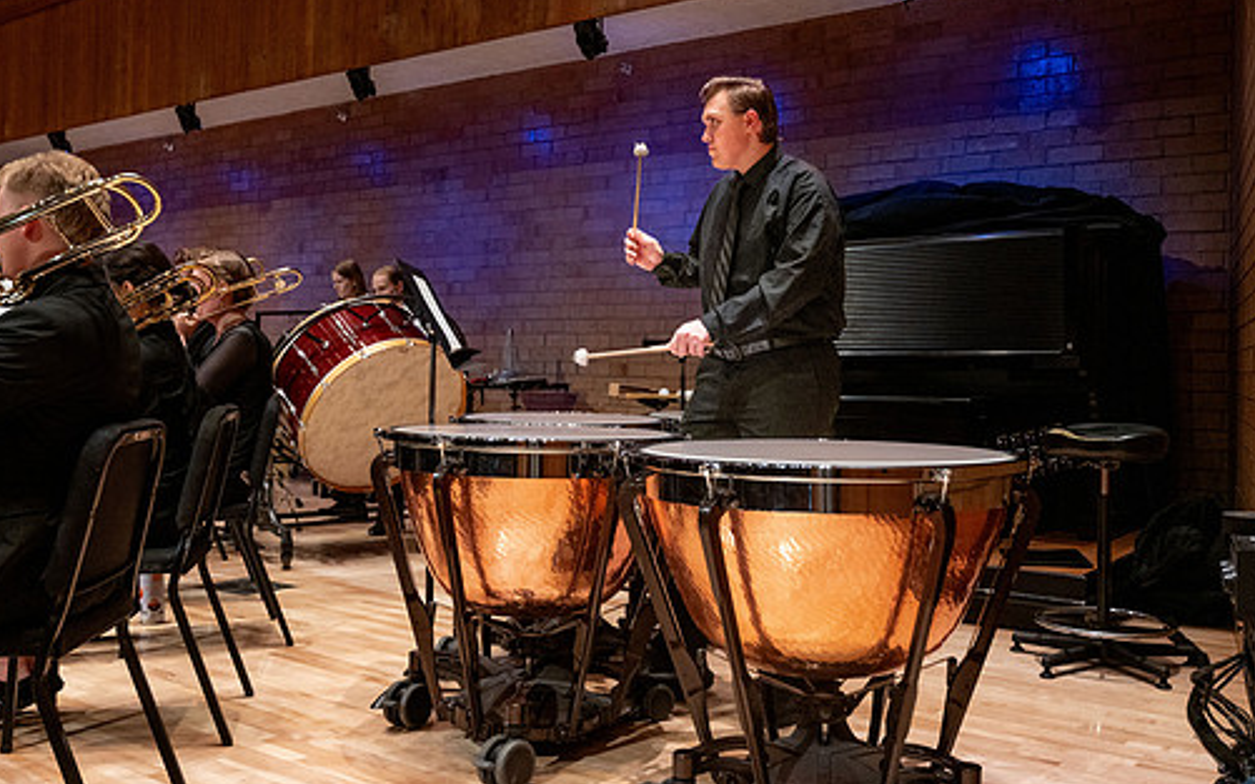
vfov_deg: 35.3
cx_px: 666
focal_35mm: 36
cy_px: 364
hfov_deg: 54.0
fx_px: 1231
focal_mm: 29.5
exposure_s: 1/250
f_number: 4
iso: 2000
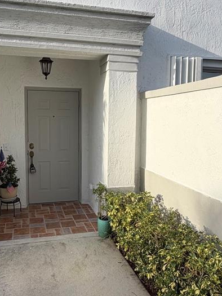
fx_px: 274
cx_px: 94
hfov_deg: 44.0
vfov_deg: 56.8
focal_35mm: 32
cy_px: 148
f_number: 2.2
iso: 32
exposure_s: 1/770
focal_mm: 2.22
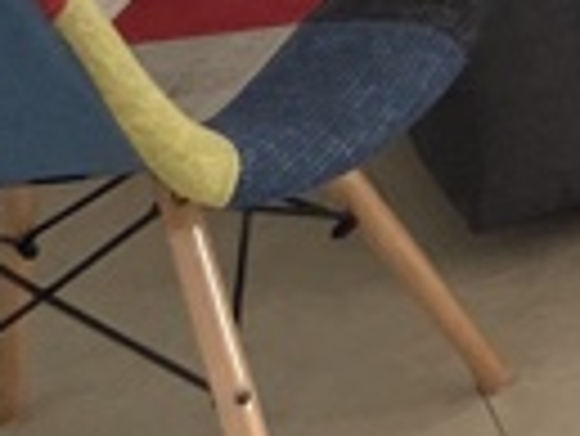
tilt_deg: -9.3
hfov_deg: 8.7
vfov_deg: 7.2
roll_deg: +1.2
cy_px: -933
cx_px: 1816
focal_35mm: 181
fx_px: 3036
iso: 125
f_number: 1.6
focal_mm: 4.2
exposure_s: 1/121
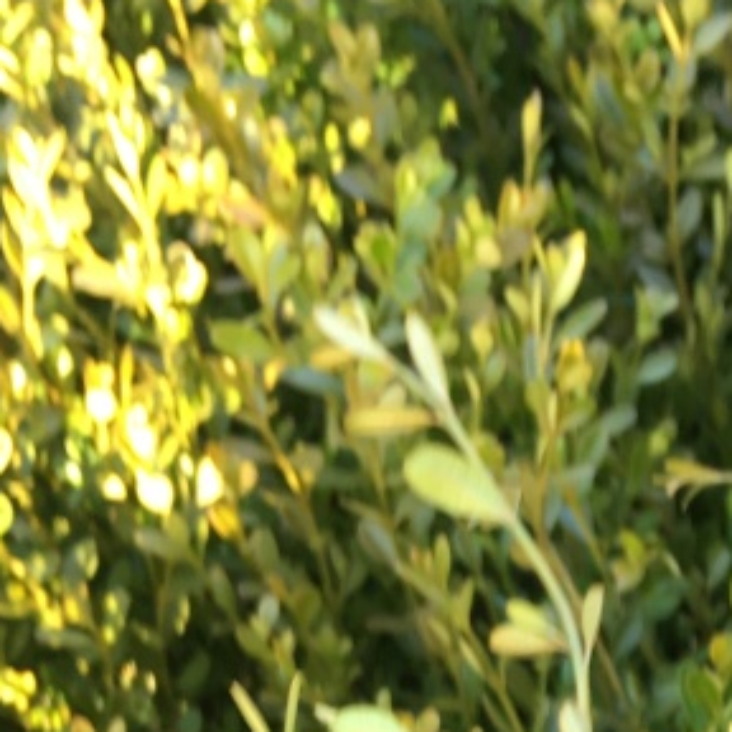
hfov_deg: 17.3
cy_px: 1102
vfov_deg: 16.6
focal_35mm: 95
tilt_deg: -59.8
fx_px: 2273
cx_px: 920
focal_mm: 4.15
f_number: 2.2
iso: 25
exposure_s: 1/50
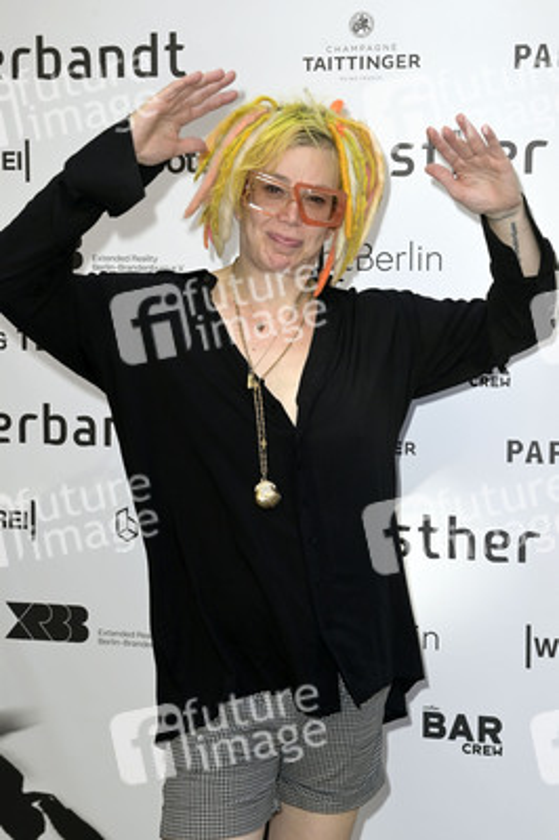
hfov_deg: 26.9
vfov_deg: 39.6
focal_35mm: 50
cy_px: 420
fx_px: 1167
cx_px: 280
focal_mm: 50
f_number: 6.3
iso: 400
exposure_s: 1/250
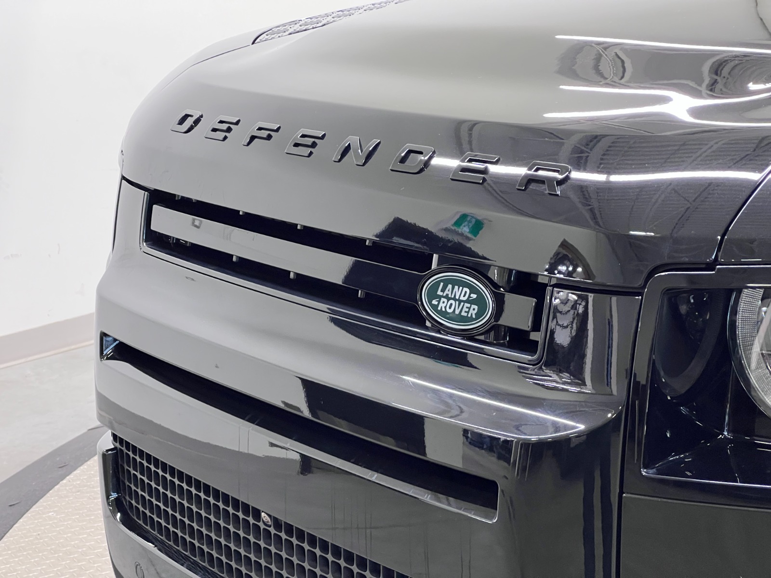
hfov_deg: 25.3
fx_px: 1715
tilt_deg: -12.5
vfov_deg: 19.1
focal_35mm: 77
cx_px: 386
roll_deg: +2.9
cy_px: 289
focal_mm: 9
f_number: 2.8
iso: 320
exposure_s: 1/60
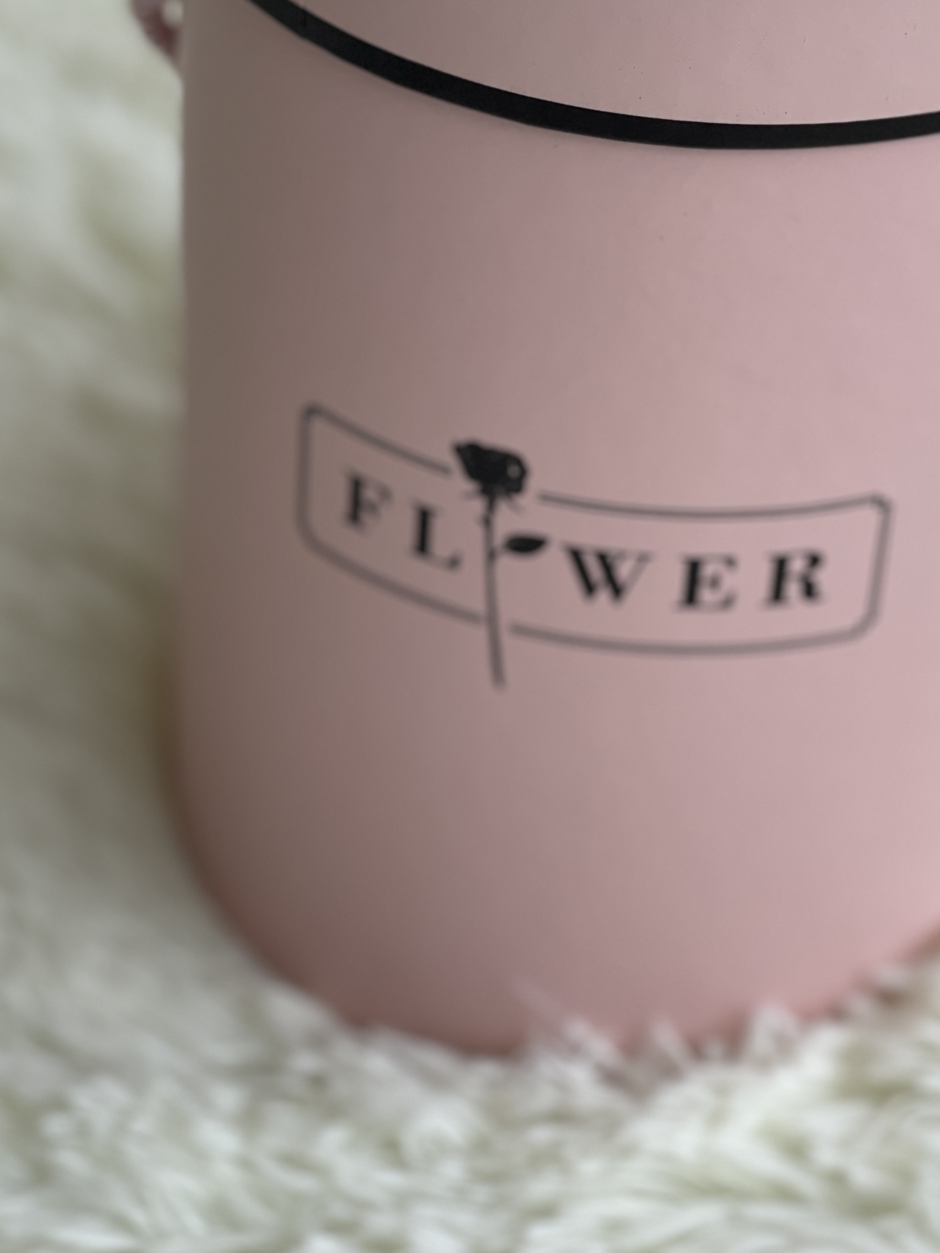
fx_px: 3910
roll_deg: -3.7
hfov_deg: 13.7
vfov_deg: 18.1
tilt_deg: -36.0
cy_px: 341
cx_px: 615
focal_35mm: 108
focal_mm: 7.5
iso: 32
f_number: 2.2
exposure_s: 1/1130
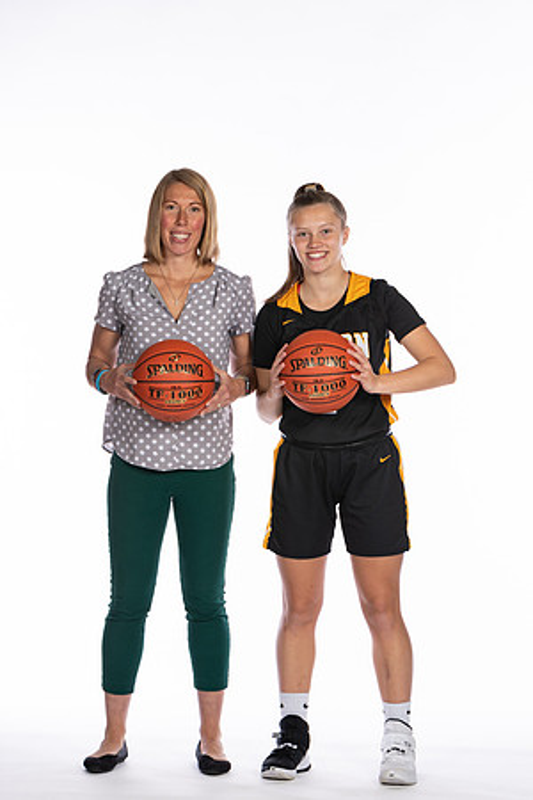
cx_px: 266
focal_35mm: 138
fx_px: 3065
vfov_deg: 14.9
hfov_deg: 9.9
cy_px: 400
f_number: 5.6
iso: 100
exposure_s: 1/100
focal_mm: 92
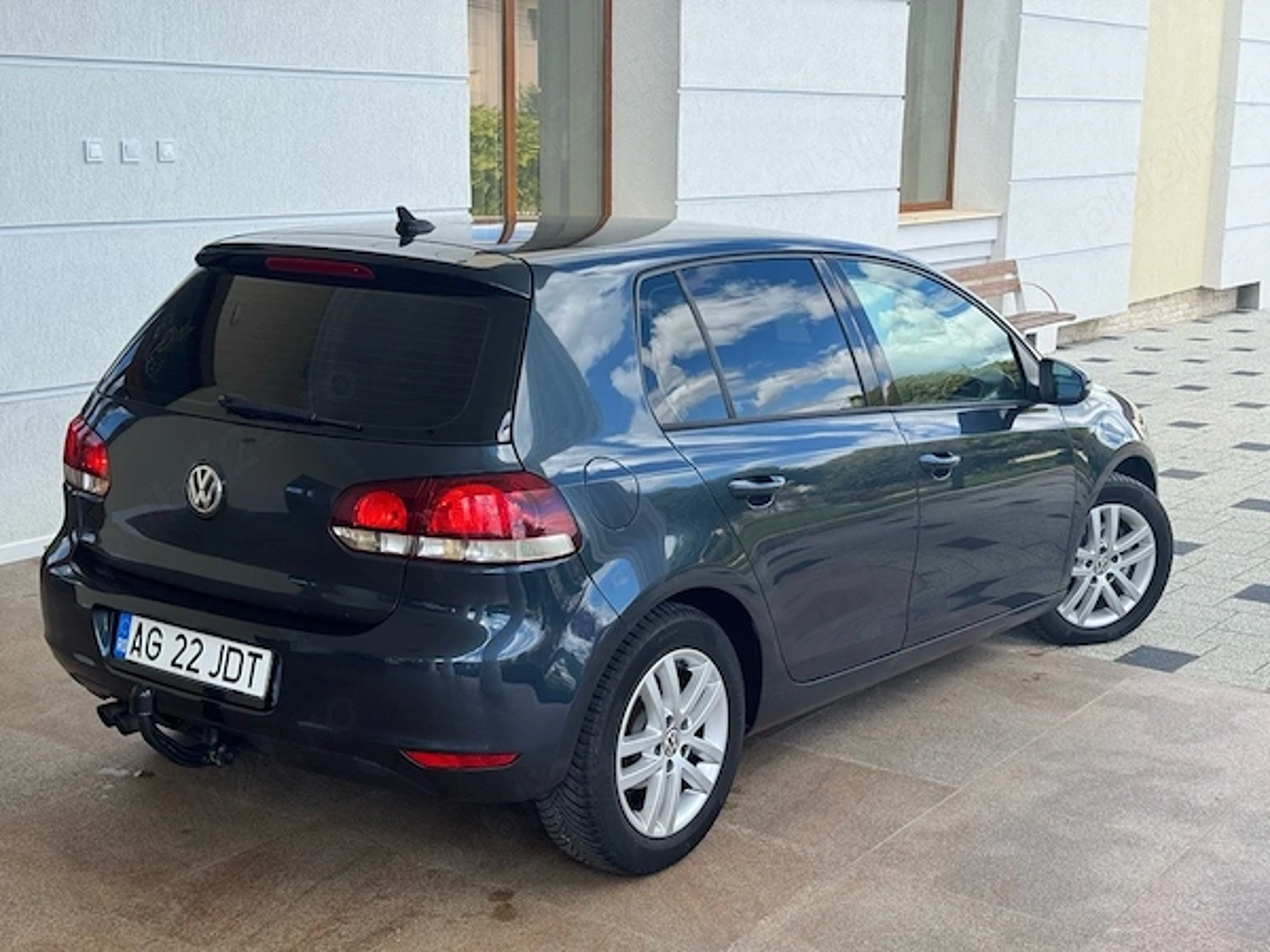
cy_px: 476
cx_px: 635
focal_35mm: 48
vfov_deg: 30.3
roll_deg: -0.3
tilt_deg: -11.1
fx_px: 1761
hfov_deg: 39.7
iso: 64
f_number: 1.78
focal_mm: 6.76
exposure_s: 1/926
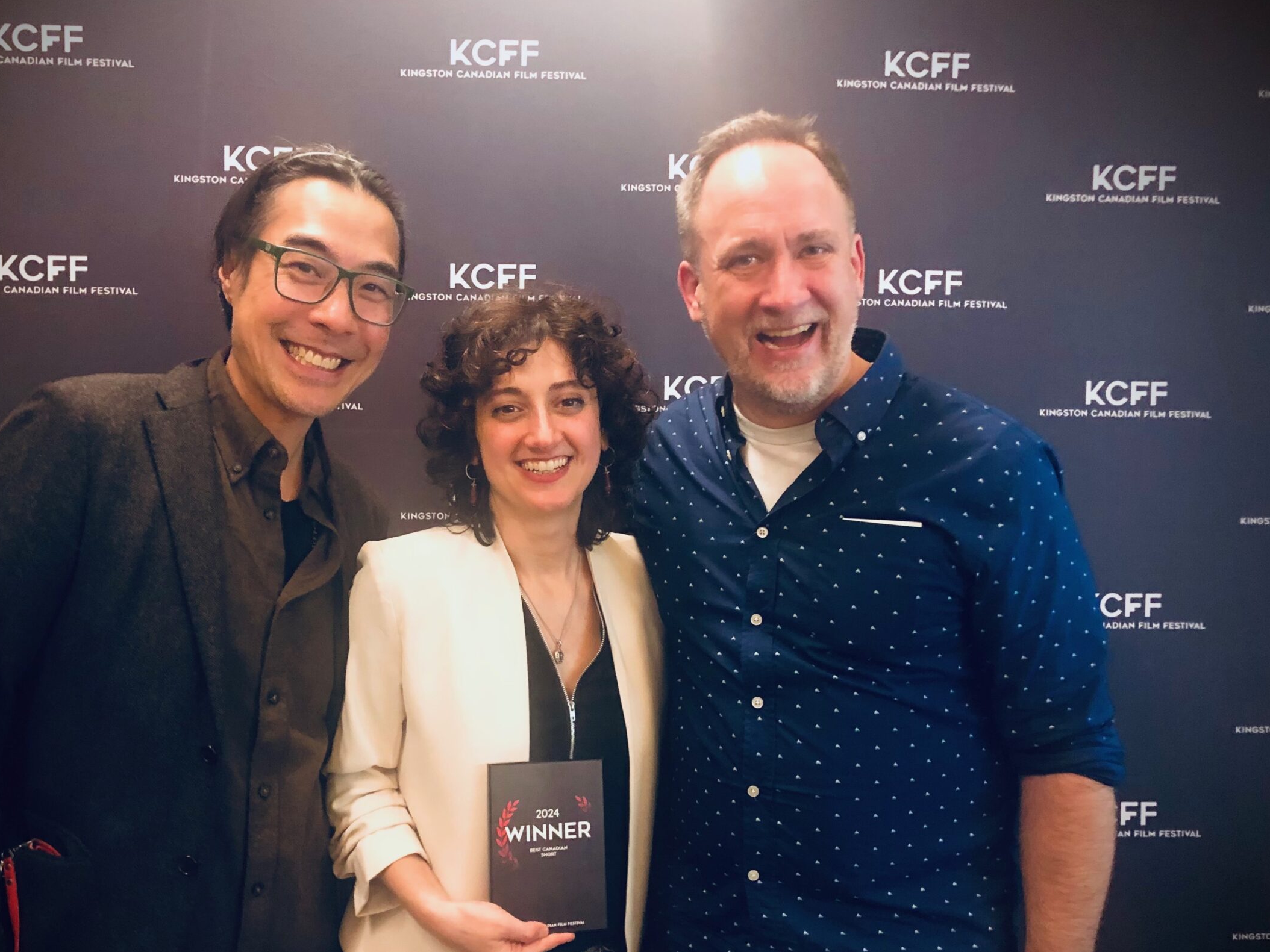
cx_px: 552
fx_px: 1247
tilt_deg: -3.4
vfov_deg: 41.7
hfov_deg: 53.8
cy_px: 546
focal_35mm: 34
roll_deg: +0.3
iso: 100
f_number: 1.8
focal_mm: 4
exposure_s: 1/4
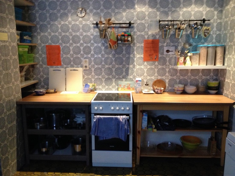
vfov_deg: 40.7
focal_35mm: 35
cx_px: 118
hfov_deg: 52.6
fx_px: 238
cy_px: 88
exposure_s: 1/17
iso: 400
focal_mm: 4.28
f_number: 2.4
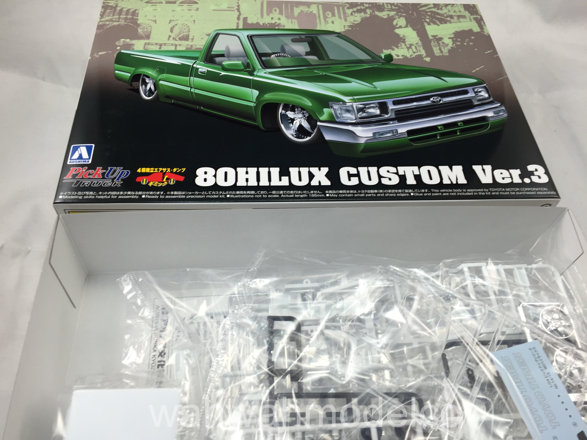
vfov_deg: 48.2
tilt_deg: -54.5
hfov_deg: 61.7
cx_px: 294
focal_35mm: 29
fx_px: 492
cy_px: 220
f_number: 2.2
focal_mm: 4.15
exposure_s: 1/50
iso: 32
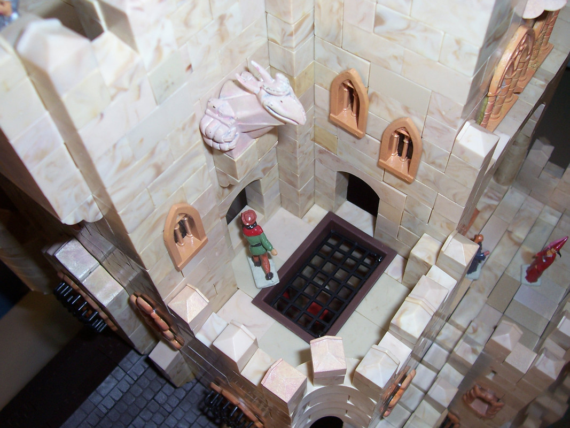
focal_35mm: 34
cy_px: 214
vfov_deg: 41.8
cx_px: 285
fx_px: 560
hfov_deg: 54.0
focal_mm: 5.6
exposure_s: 1/60
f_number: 2.7
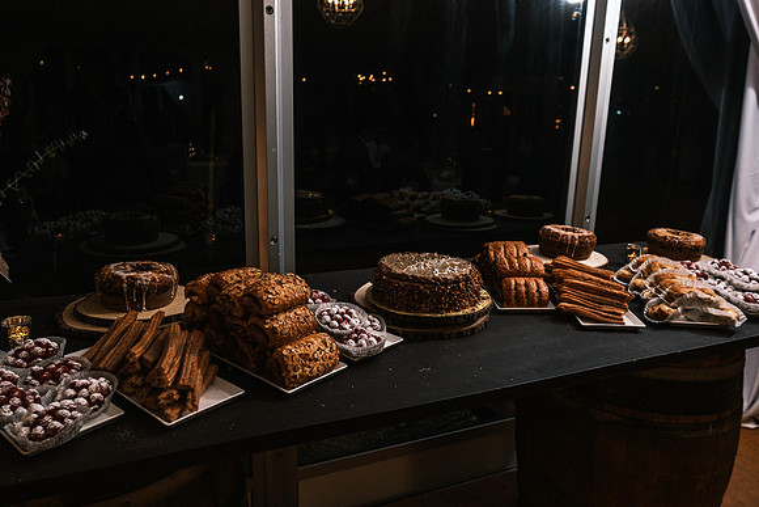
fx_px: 569
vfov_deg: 48.0
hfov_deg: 67.4
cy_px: 254
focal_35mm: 27
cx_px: 380
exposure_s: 1/60
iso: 1000
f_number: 3.2
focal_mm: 18
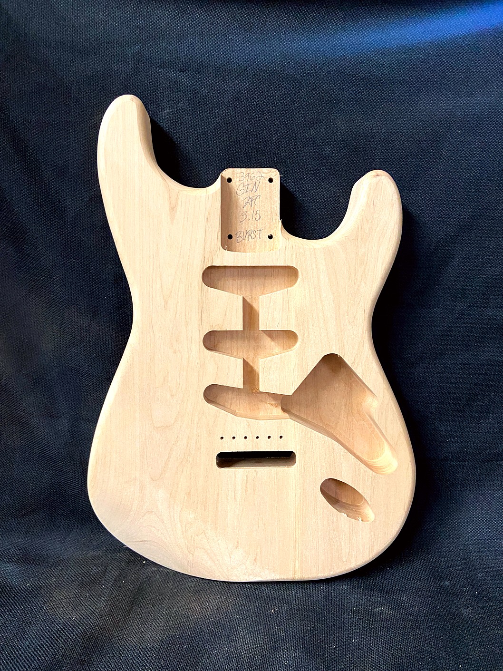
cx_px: 252
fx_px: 504
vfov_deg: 67.3
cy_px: 336
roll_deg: +0.0
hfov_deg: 53.1
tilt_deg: -21.5
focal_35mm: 26
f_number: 1.8
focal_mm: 4.25
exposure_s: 1/40
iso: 500
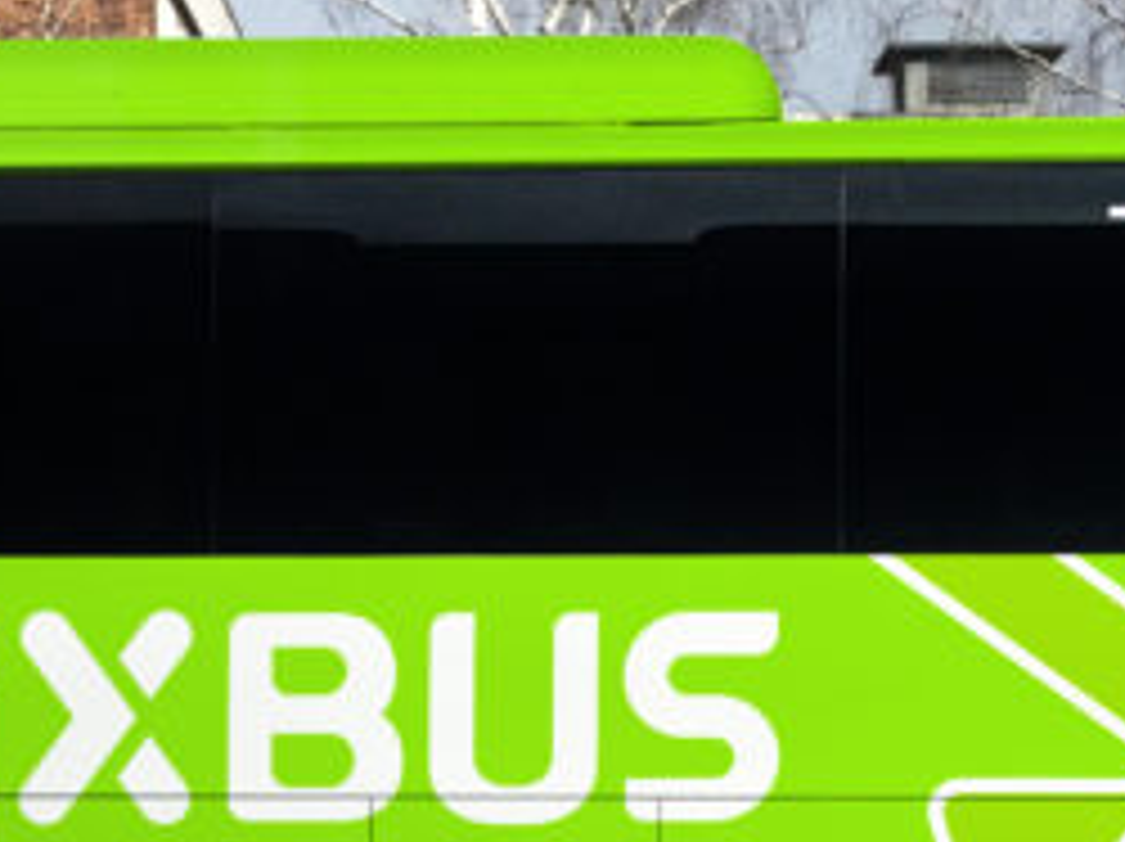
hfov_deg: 16.6
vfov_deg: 12.3
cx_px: 652
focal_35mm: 119
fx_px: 3864
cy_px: 774
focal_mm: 4.15
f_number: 2.2
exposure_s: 1/2639
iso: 32
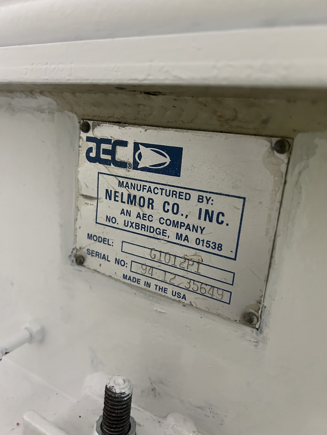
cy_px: 218
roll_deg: -5.3
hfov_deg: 53.1
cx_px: 164
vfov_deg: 67.3
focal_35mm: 26
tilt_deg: -13.3
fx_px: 327
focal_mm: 5.7
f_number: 1.5
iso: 500
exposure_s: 1/60
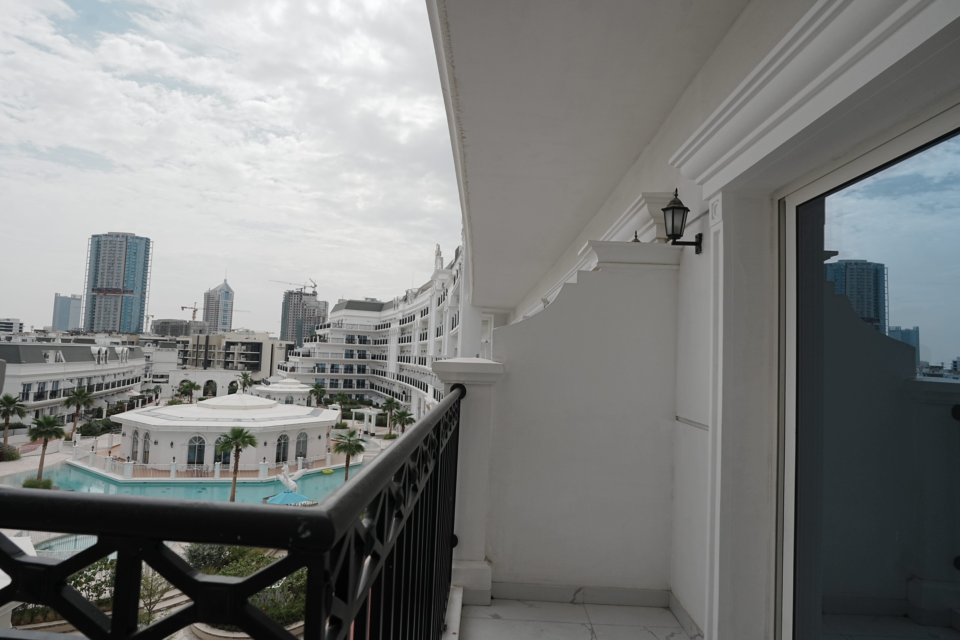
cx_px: 480
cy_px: 320
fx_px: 533
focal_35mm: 20
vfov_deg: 61.9
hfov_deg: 84.0
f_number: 6.7
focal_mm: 20
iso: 320
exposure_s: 1/2000
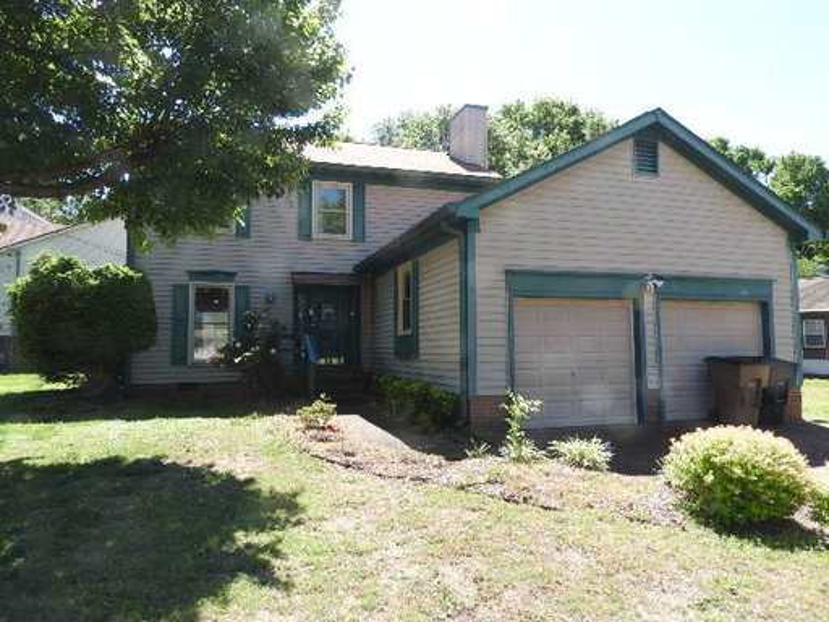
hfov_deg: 71.6
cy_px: 311
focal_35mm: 24
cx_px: 414
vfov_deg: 56.8
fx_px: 575
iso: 100
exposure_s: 1/400
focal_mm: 4.3
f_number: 3.3
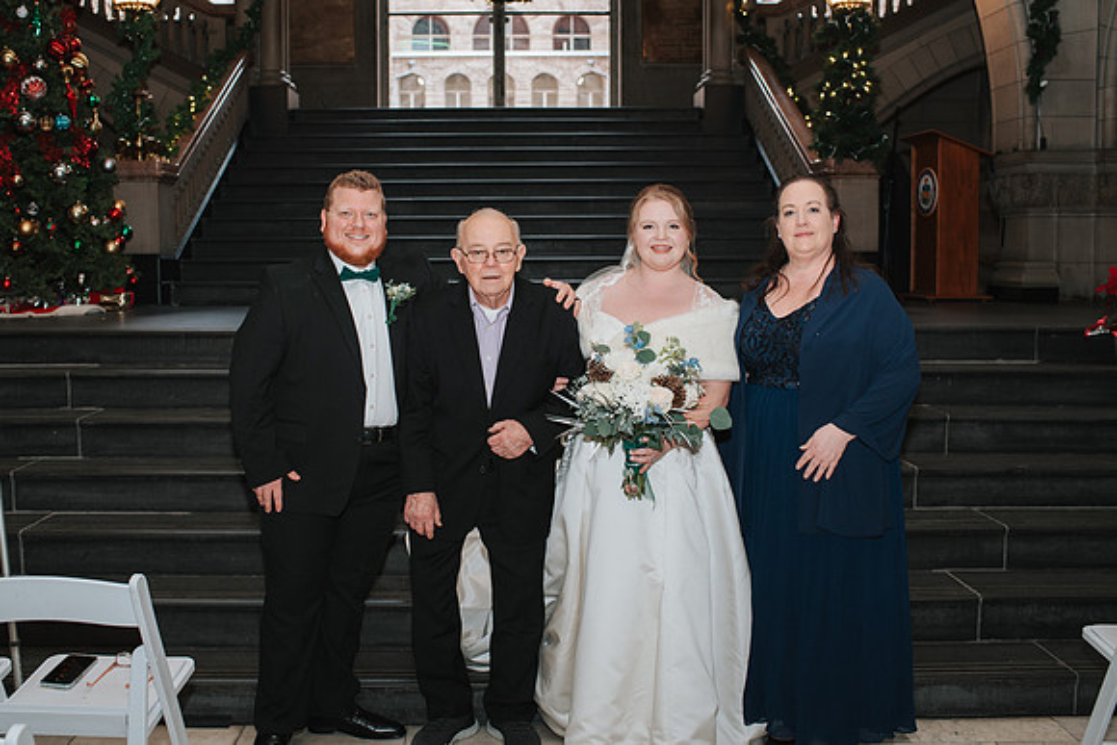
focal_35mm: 38
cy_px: 339
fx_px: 1185
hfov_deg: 50.4
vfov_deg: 34.9
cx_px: 508
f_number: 3.5
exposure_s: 1/200
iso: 1000
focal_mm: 35
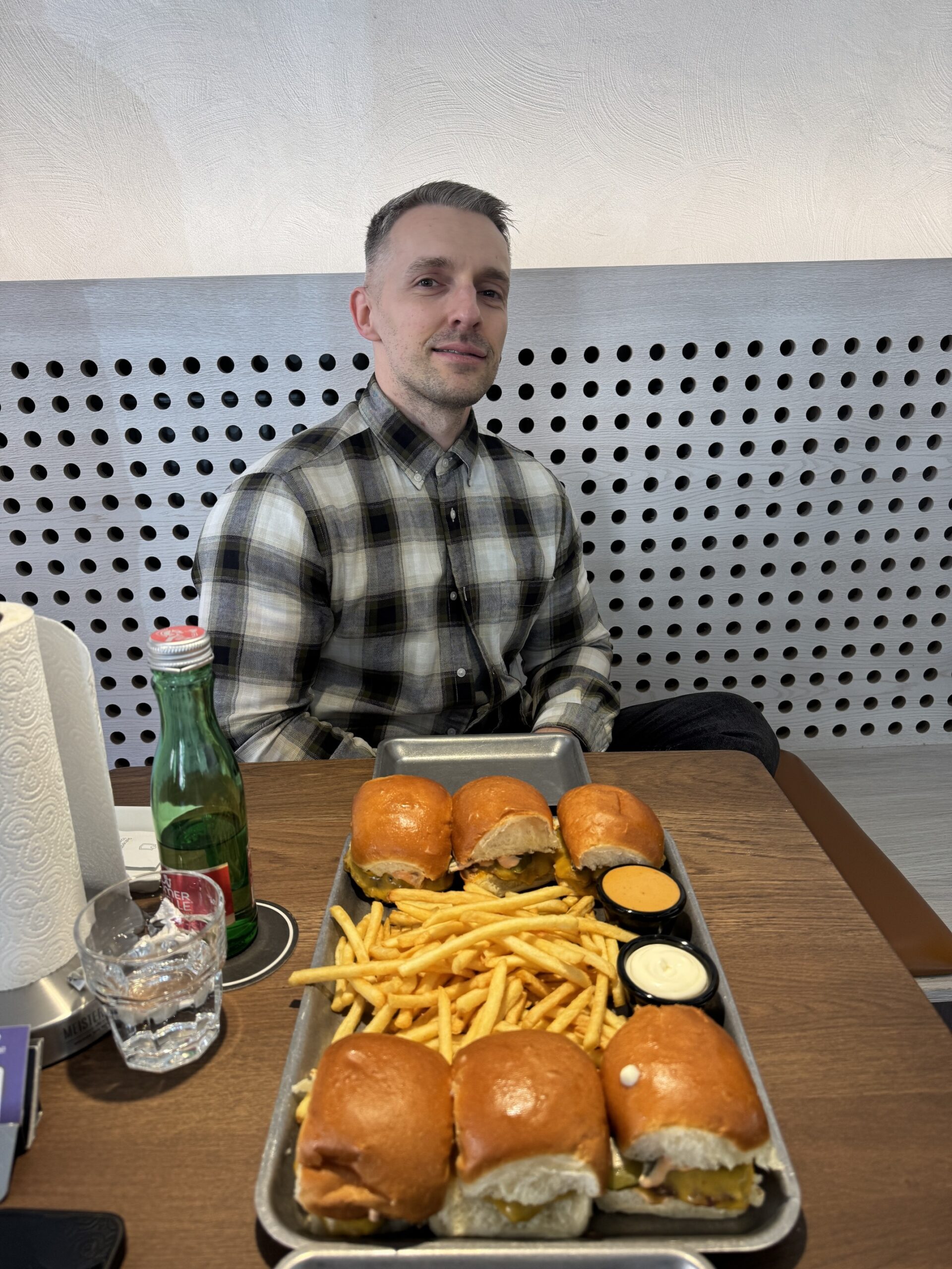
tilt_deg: -18.6
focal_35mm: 24
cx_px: 476
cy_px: 634
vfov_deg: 71.6
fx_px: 880
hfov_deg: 56.8
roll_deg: +2.3
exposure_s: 1/100
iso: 100
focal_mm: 6.76
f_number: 1.78
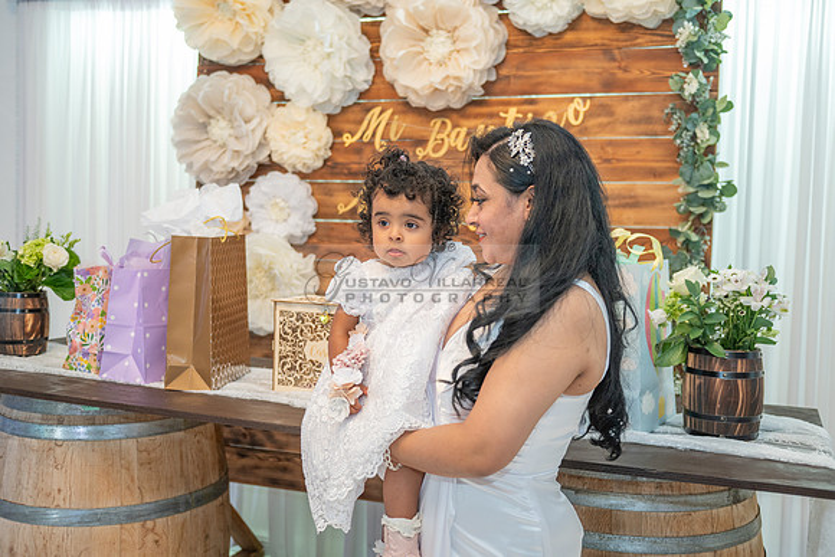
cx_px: 418
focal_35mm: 38
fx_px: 882
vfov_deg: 35.1
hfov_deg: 50.7
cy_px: 278
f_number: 3.2
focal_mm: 38
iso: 800
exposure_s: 1/160
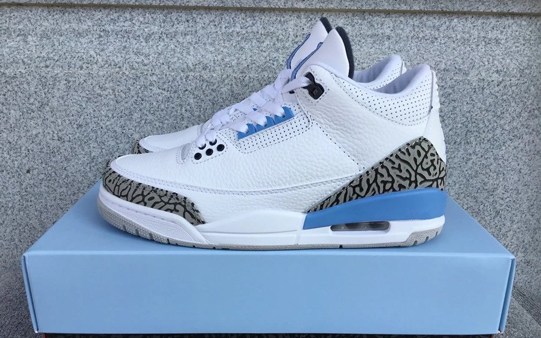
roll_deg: -0.6
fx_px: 487
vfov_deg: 38.3
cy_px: 190
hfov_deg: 58.1
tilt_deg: -17.8
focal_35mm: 33
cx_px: 270
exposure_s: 1/637
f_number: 2.4
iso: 25
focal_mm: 3.3
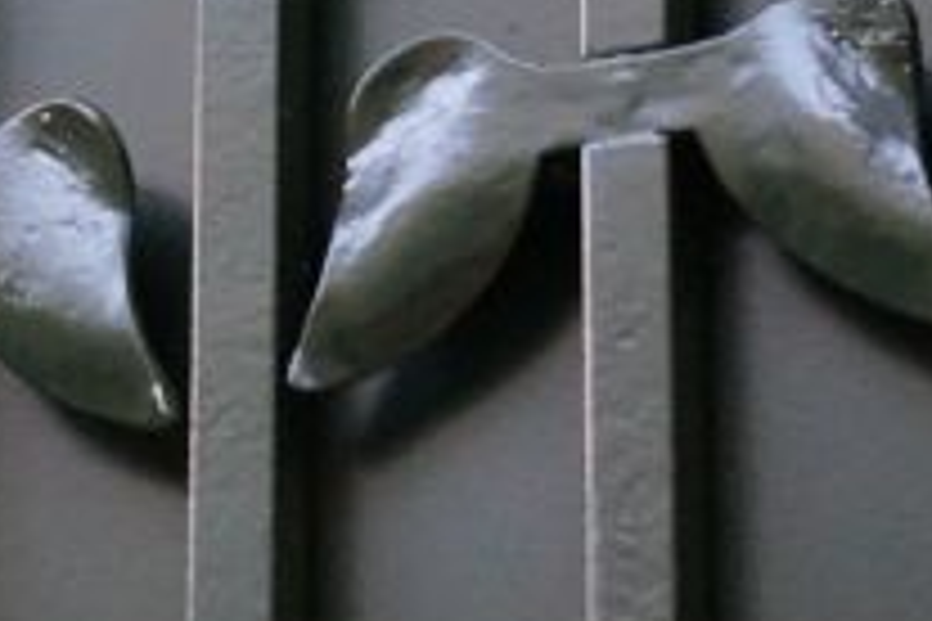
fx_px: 7585
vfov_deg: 4.7
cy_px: -317
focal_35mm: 293
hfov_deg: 6.9
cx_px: -461
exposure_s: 1/200
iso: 5000
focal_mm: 70
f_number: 5.6
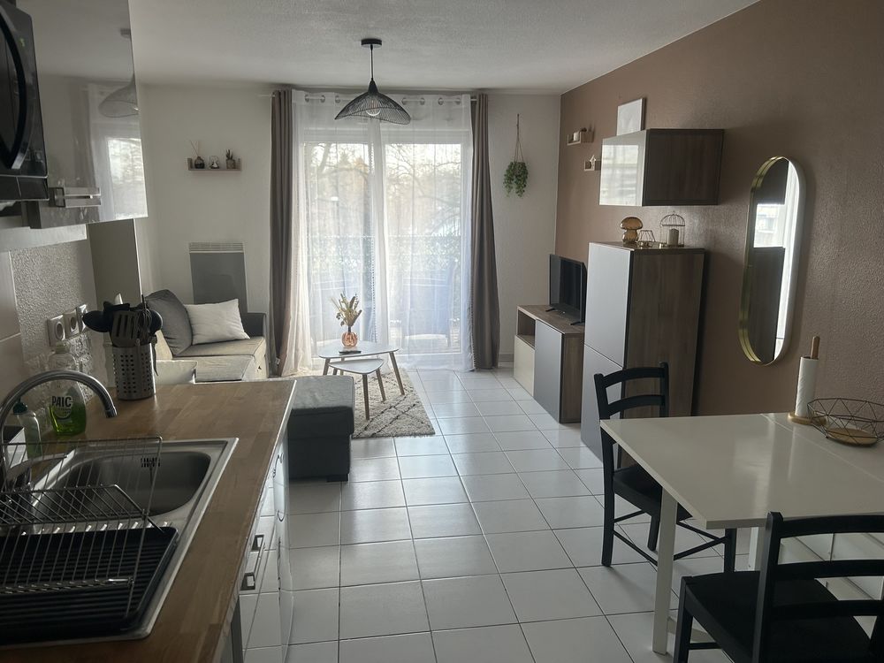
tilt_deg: -11.7
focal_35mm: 26
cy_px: 332
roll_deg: +0.1
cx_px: 442
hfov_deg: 67.3
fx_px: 664
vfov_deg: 53.1
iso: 100
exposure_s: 1/121
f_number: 1.5
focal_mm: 5.7
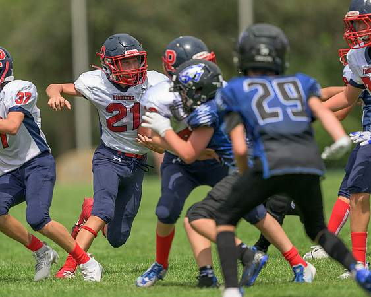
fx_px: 6736
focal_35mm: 614
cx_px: 138
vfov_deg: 2.5
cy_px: 149
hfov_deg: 3.2
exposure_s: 1/5000
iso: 200
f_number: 2.8
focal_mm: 400
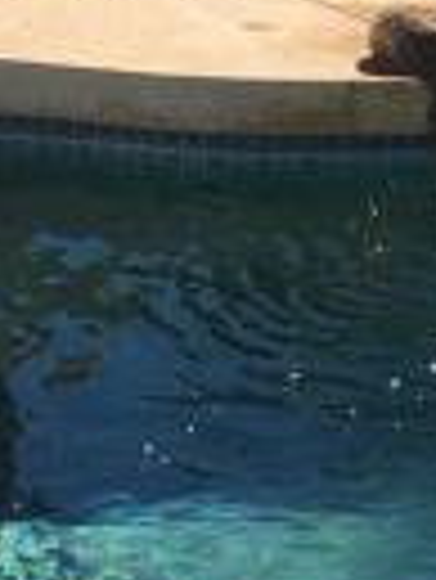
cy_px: 72
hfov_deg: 8.4
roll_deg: -1.7
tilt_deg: -11.1
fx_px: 2884
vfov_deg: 11.4
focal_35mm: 172
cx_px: 679
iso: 25
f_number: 2.2
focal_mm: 4.15
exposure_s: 1/1709
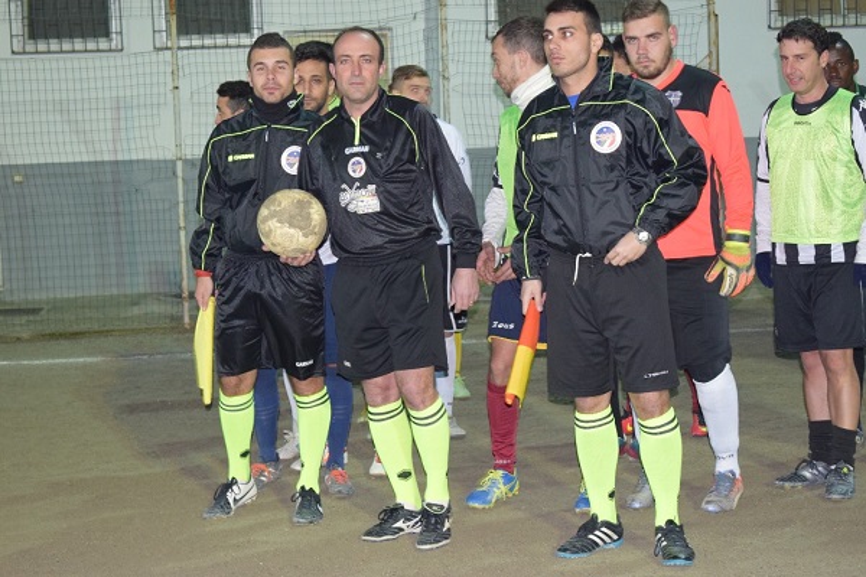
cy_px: 288
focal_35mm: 82
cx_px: 433
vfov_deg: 16.6
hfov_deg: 24.6
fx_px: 1984
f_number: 5.6
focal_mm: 55
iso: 2000
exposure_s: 1/30
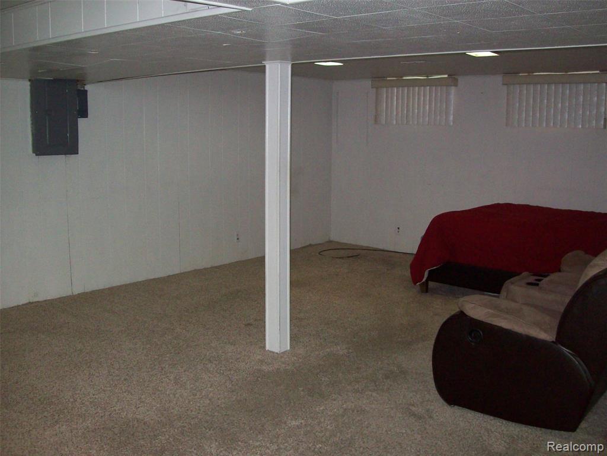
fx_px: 631
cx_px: 304
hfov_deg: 51.4
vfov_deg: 39.7
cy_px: 228
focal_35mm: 36
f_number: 2.7
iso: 200
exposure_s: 1/64
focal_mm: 6
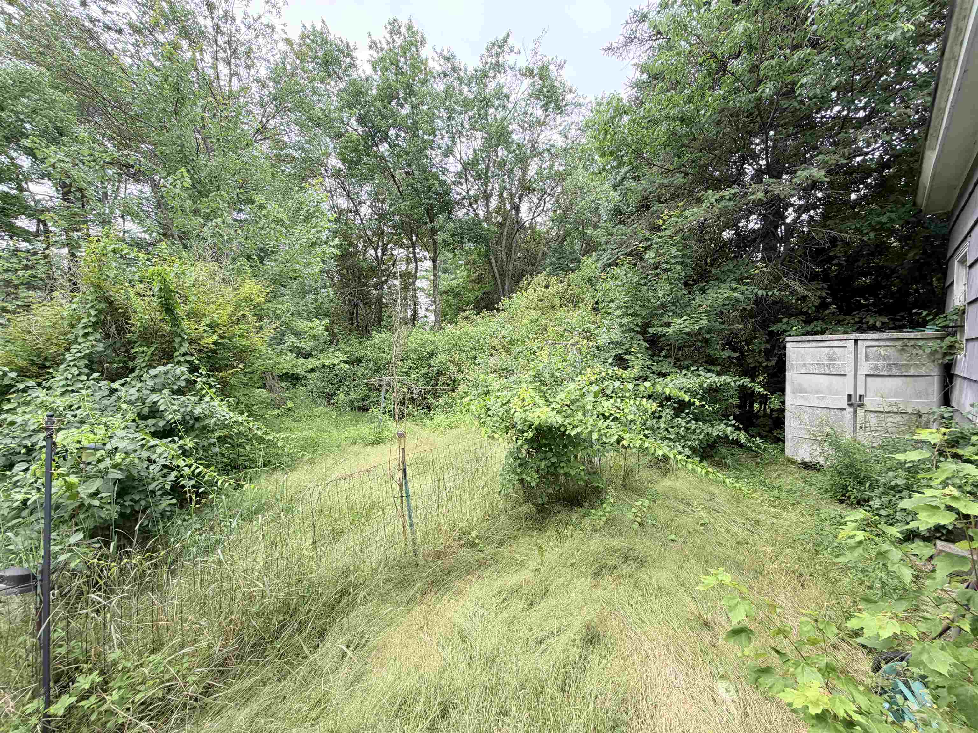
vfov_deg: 85.7
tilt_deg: -2.4
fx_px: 396
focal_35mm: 14
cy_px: 366
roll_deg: +1.0
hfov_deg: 102.1
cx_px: 489
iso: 40
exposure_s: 1/233
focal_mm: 2.22
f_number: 2.2
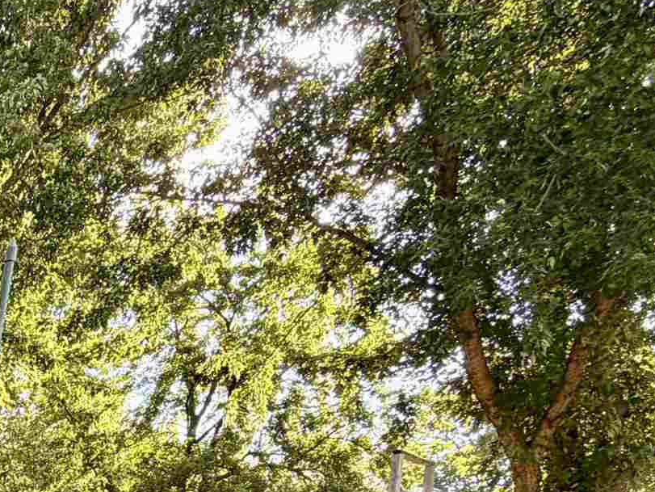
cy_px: 820
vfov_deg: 21.2
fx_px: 1003
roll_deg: -0.2
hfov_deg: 26.6
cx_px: -316
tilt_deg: -11.2
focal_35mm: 53
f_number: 2.2
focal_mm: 2.22
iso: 64
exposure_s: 1/121
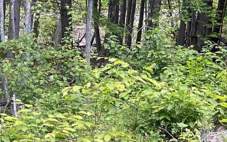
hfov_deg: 10.6
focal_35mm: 197
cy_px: -33
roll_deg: -1.7
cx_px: 64
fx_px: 1218
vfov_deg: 6.6
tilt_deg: +4.8
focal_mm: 6
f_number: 2
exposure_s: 1/122
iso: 32
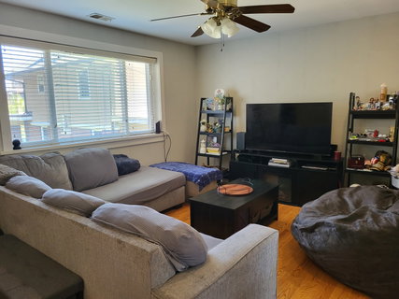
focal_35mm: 26
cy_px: 150
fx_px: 300
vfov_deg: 53.0
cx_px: 200
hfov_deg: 67.3
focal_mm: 5.4
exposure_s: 1/120
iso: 250
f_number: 1.8
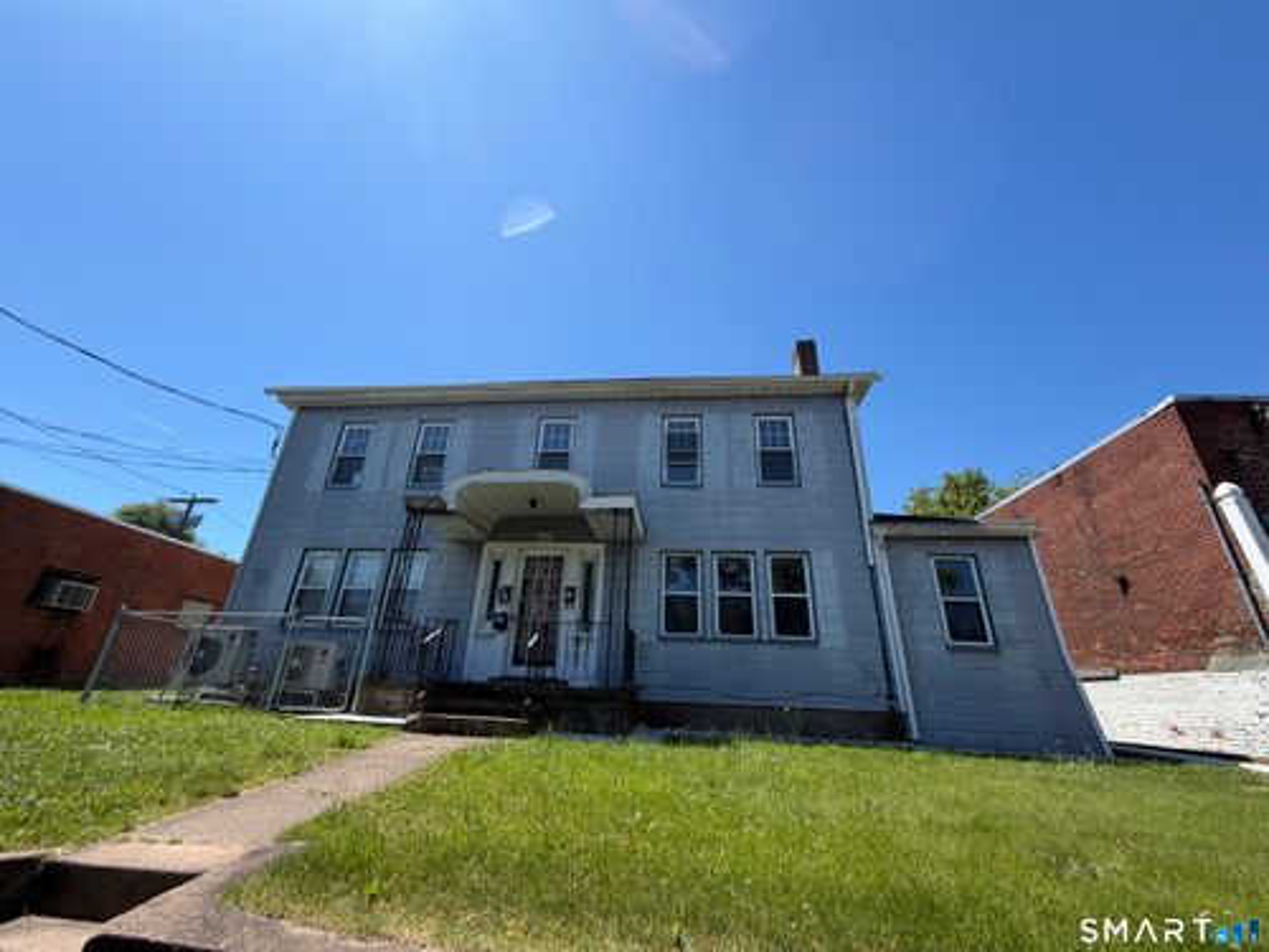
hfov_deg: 102.1
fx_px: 513
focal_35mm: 14
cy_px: 476
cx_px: 634
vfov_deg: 85.7
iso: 32
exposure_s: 1/770
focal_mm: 2.22
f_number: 2.2
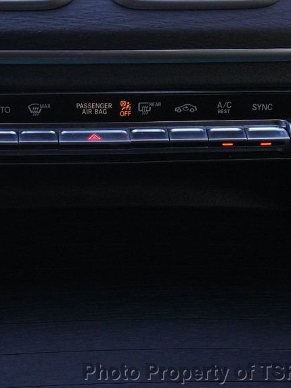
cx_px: 96
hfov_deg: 18.4
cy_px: 161
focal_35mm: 80
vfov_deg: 24.4
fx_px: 895
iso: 6400
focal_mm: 31
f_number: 10
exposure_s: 1/250
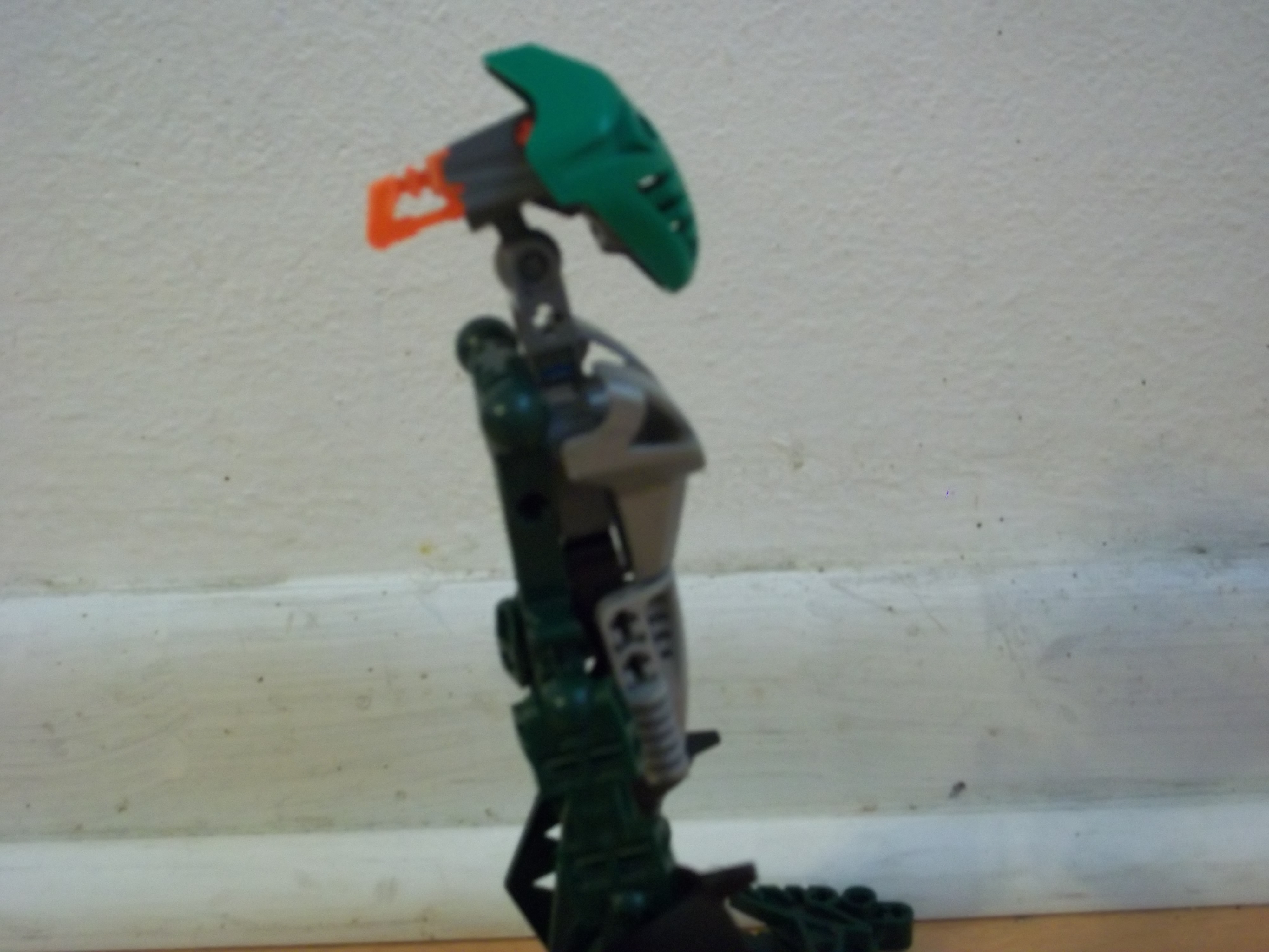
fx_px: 1686
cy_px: 476
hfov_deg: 41.2
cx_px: 634
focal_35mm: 46
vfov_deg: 31.5
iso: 320
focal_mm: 8.2
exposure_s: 1/8
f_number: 3.5
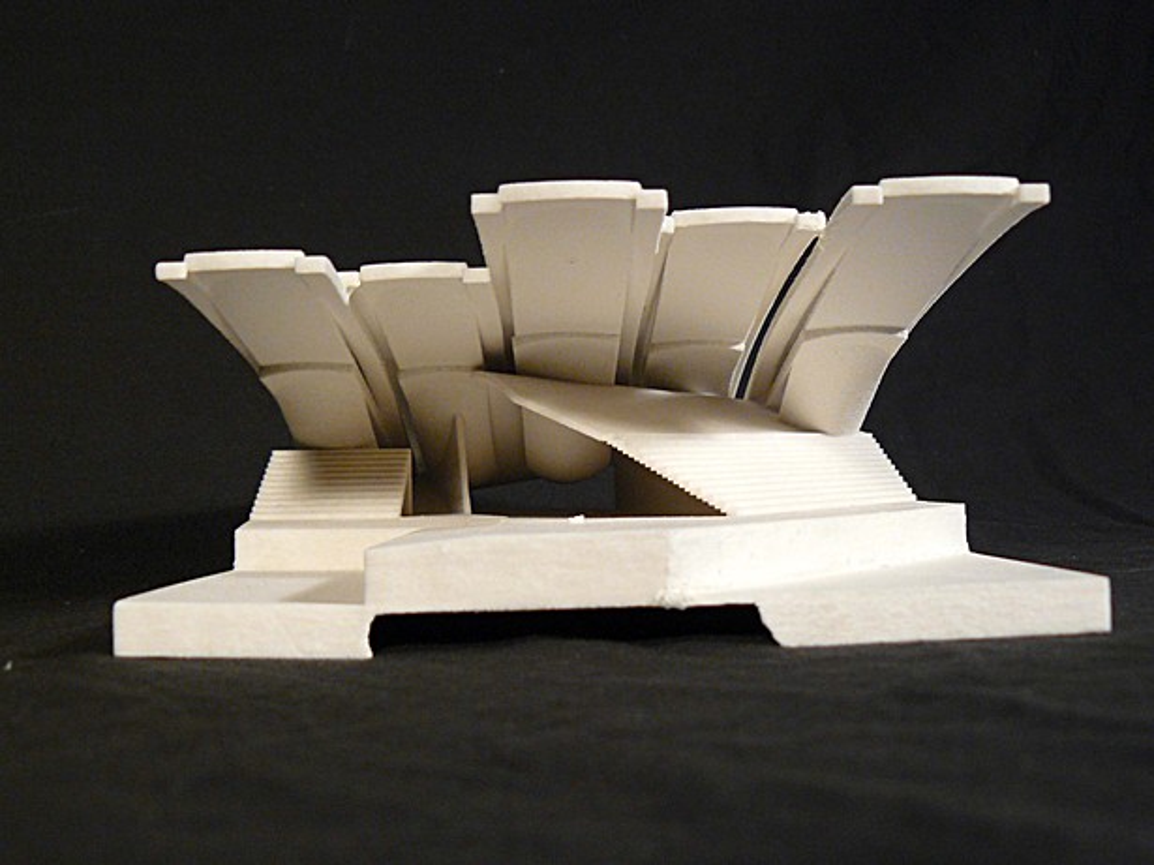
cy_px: 432
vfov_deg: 31.5
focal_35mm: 46
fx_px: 1533
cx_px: 577
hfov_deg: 41.2
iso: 200
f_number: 2.8
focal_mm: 7.7
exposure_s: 1/25
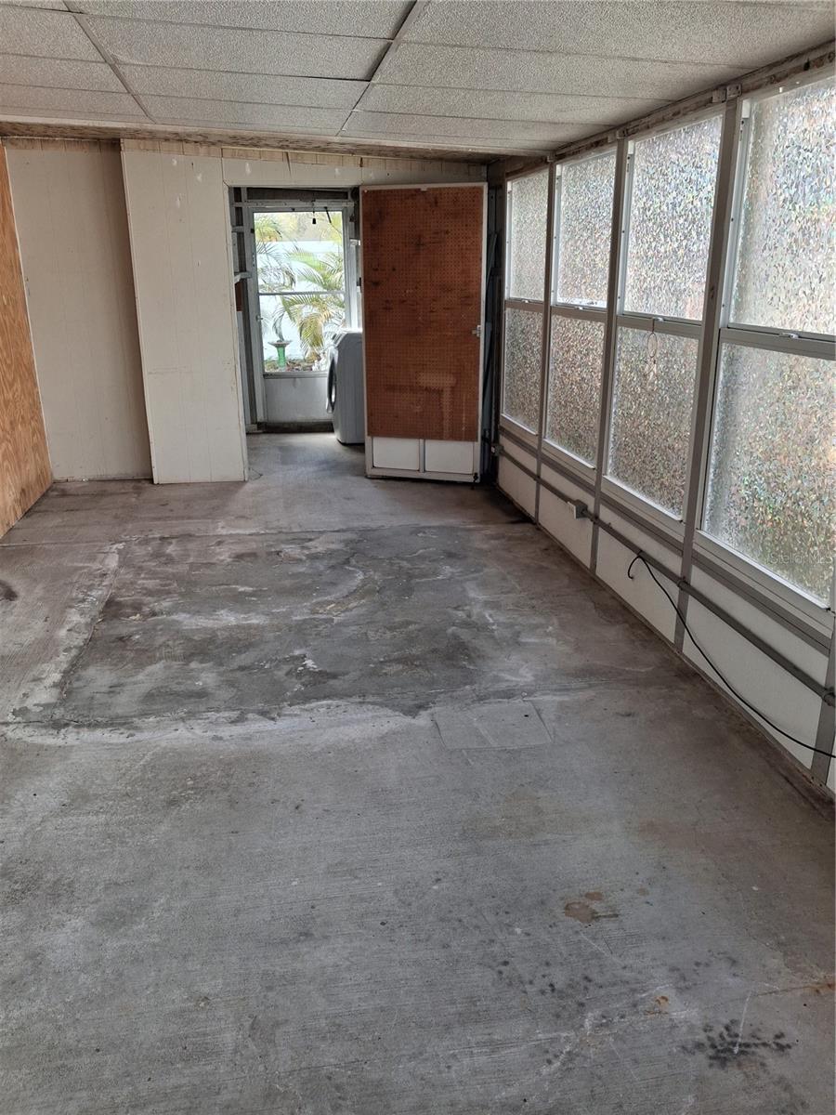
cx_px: 418
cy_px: 558
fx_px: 869
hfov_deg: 51.4
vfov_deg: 65.3
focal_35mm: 27
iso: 100
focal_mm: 4
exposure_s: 1/120
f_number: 1.8
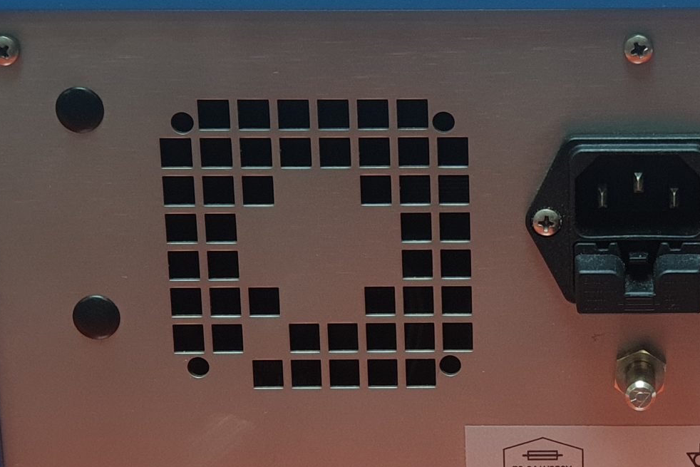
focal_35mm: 141
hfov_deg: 14.4
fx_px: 2742
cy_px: 361
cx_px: 617
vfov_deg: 9.7
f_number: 2.4
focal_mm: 6
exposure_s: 1/33
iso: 100
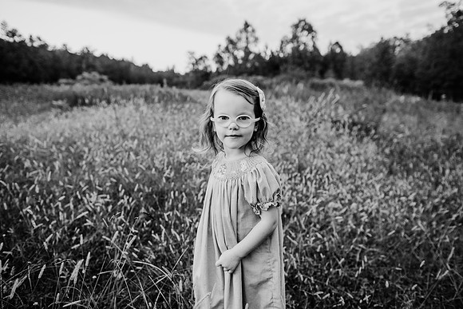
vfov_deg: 53.2
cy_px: 154
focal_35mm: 24
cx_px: 232
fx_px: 309
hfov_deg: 73.7
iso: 500
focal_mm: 24
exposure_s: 1/500
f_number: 2.8
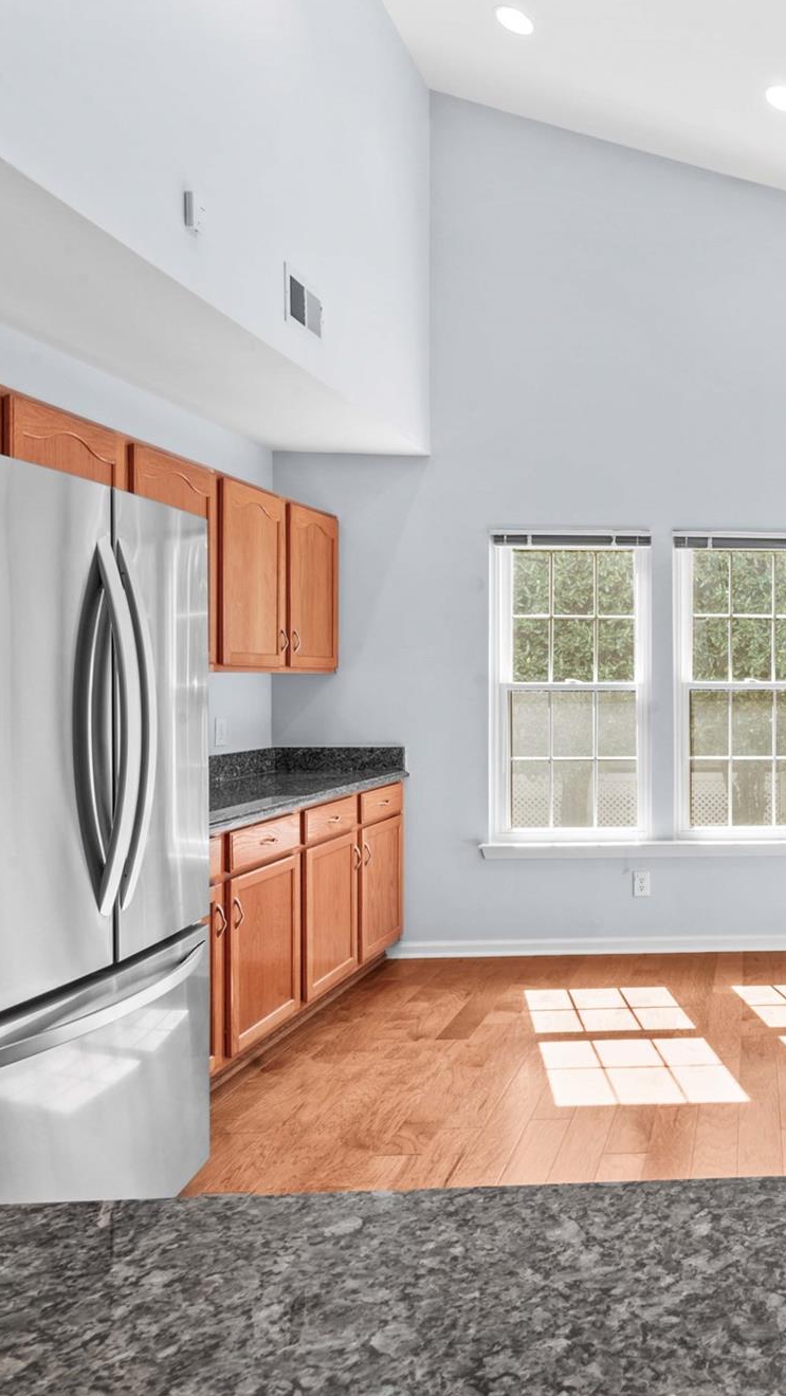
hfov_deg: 38.3
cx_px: 824
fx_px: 963
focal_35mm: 26
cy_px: 683
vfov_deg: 71.9
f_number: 14
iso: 100
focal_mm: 16
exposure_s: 1.3
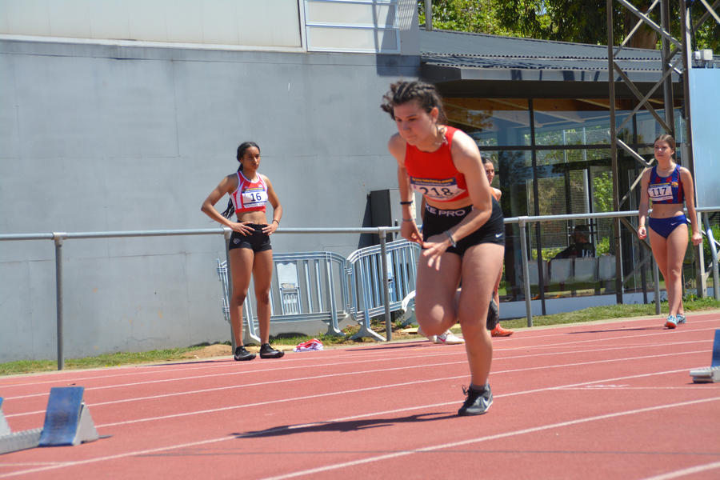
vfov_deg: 10.6
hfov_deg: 15.9
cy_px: 240
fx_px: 2580
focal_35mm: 129
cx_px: 360
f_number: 6.3
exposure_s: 1/1600
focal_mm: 86
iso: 400
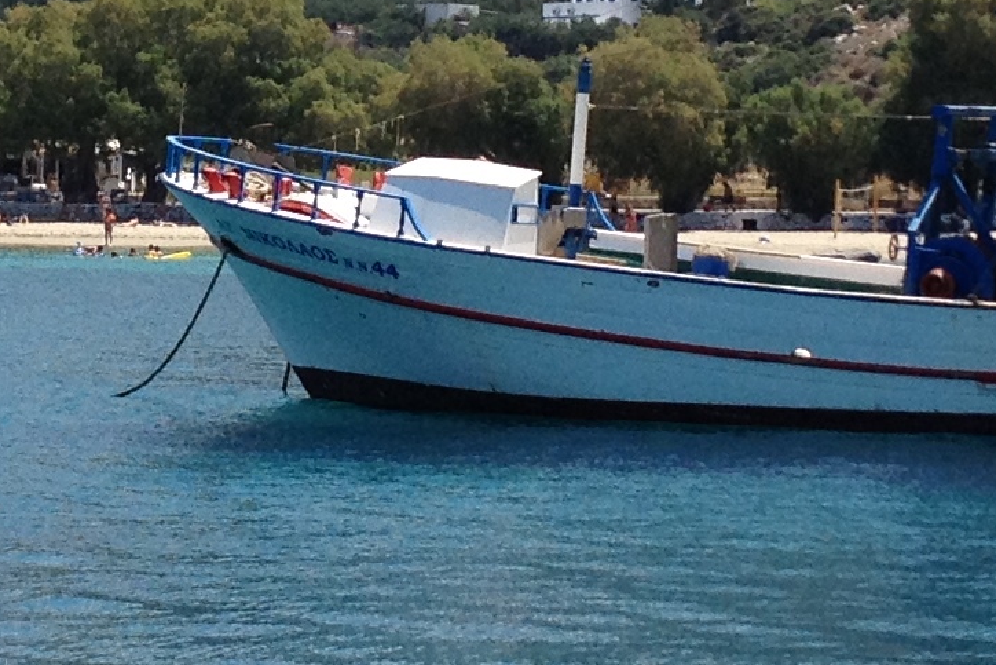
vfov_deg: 8.4
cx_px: 289
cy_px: 134
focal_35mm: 164
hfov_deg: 12.5
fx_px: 4538
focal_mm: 4.28
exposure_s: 1/1842
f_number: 2.4
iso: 50
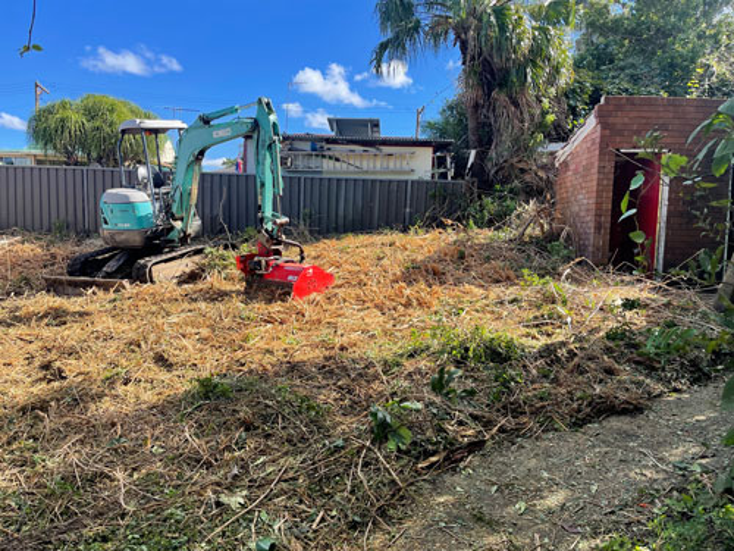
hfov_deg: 67.3
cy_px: 276
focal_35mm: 26
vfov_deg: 53.1
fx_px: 551
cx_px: 367
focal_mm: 5.1
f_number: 1.6
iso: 32
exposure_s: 1/1098
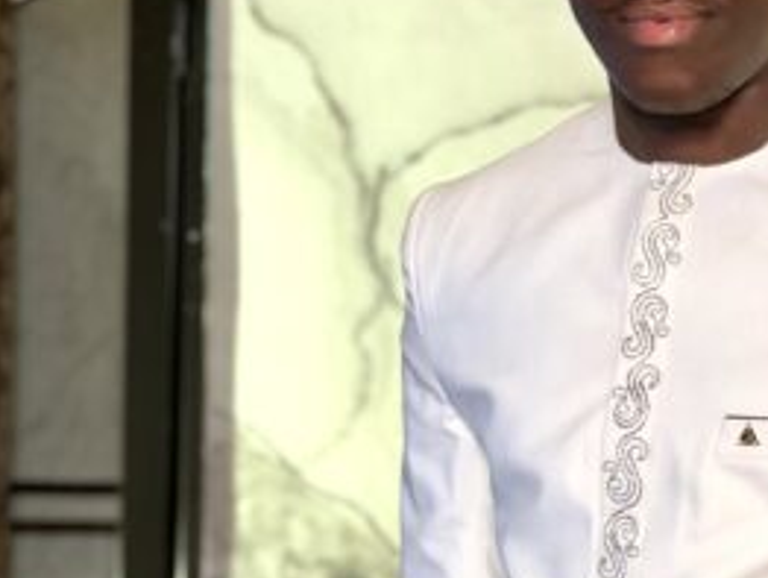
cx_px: 721
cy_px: 694
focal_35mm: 156
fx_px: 3464
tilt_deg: -4.8
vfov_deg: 9.4
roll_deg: -2.1
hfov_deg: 12.5
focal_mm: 6.76
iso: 80
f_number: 1.78
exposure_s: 1/121
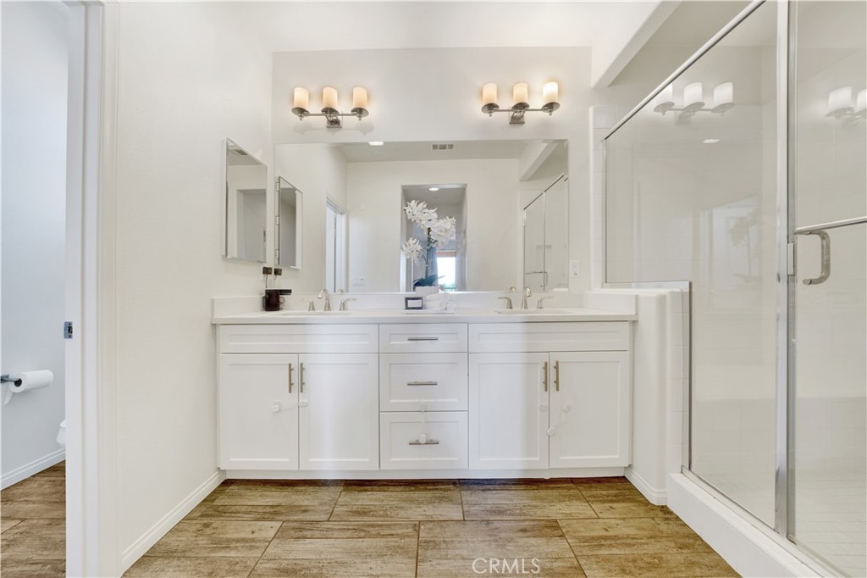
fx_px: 289
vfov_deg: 90.0
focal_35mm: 12
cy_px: 289
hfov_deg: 112.6
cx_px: 434
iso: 400
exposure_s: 1/25
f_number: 7.1
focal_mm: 12
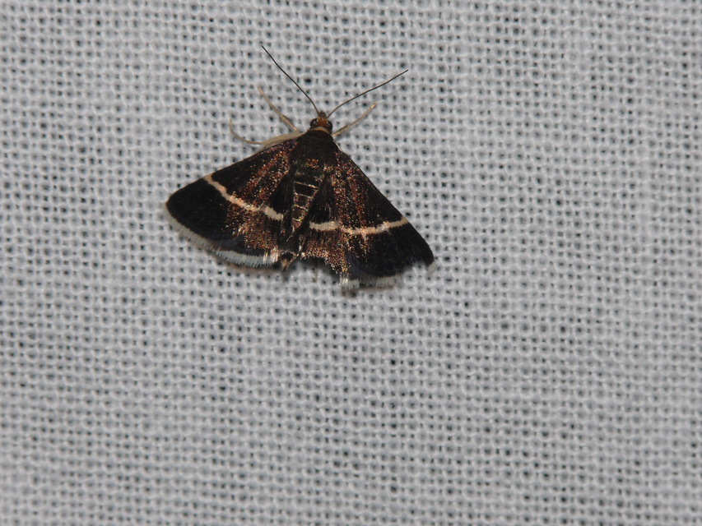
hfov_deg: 4.8
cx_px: 351
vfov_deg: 3.6
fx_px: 8417
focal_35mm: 415
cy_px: 263
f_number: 11
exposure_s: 1/640
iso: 100
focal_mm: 87.7
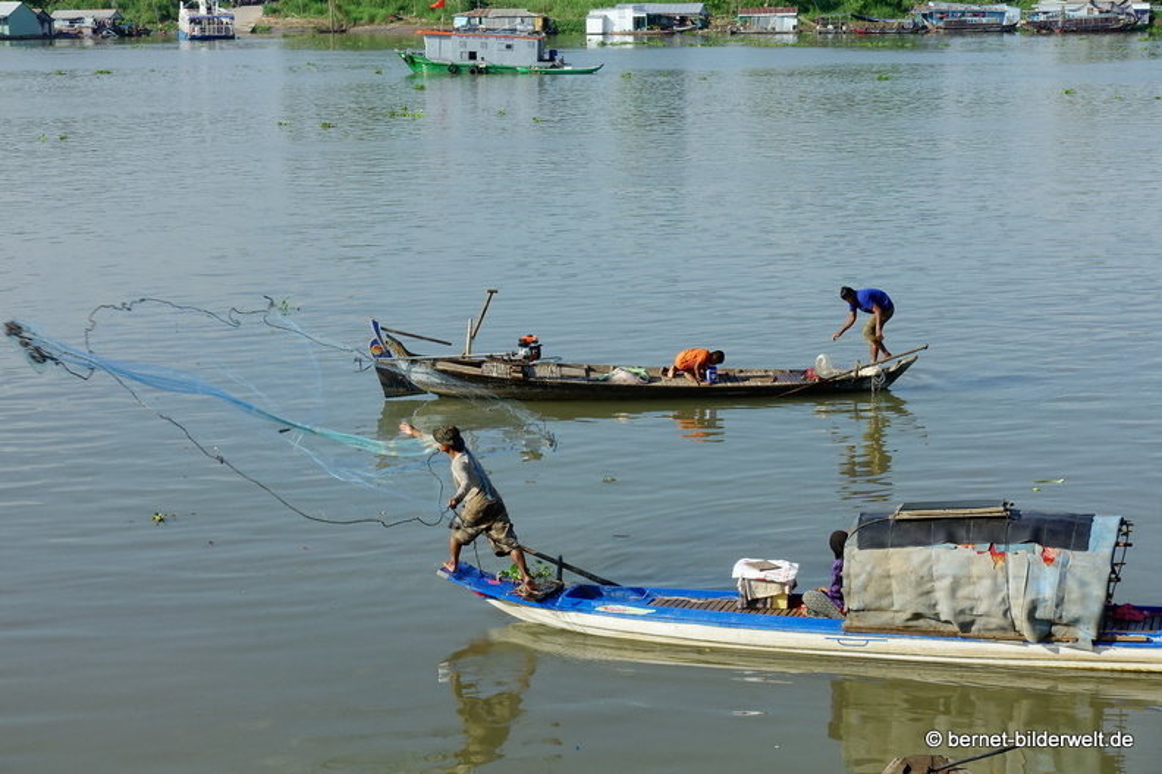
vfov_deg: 19.5
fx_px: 2259
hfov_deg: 28.8
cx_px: 581
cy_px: 387
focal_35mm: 70
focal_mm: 25.7
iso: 200
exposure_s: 1/160
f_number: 11
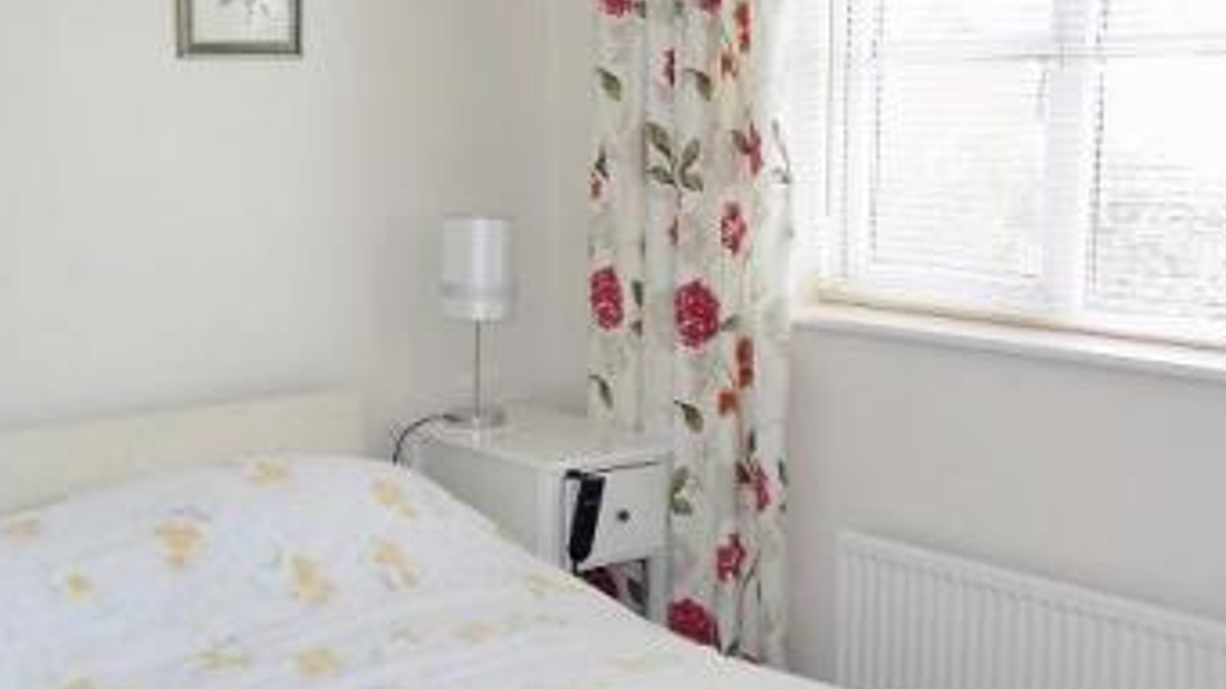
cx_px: 427
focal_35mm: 56
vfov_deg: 21.4
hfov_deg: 36.9
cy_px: 427
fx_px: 1820
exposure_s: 1/30
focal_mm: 5.3
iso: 100
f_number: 3.3
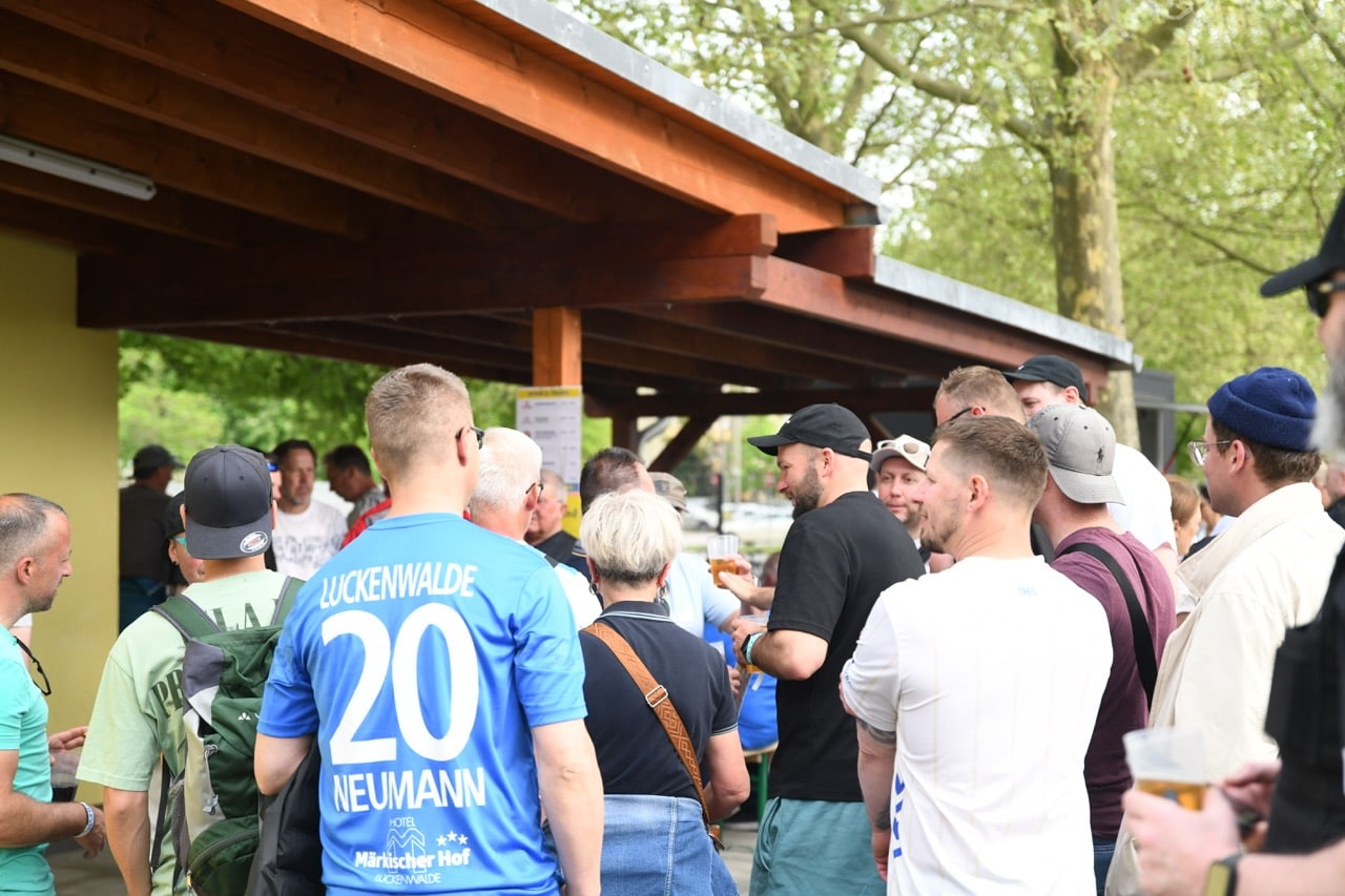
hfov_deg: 36.3
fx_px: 2054
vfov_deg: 24.6
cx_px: 672
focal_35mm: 55
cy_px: 448
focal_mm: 55
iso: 1000
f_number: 2.8
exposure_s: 1/1600
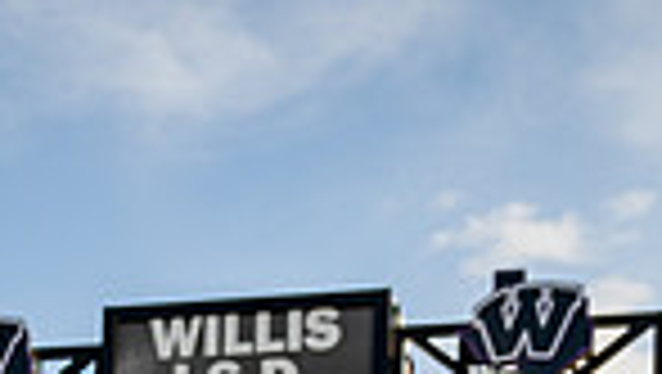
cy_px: 964
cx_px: 266
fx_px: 1968
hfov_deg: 19.1
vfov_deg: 9.4
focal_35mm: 112
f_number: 4.5
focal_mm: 35
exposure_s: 1/800
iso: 320
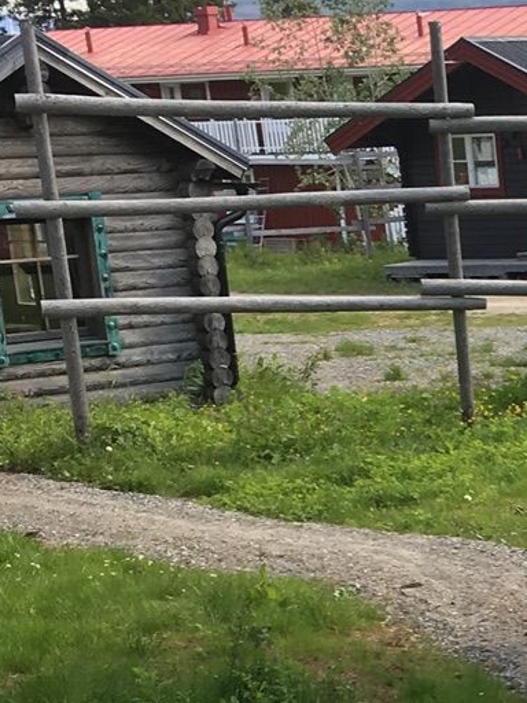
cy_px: 840
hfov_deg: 12.0
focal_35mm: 116
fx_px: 2355
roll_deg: +4.6
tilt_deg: -17.7
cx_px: 870
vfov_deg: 16.3
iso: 25
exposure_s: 1/261
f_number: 2.2
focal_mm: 4.15
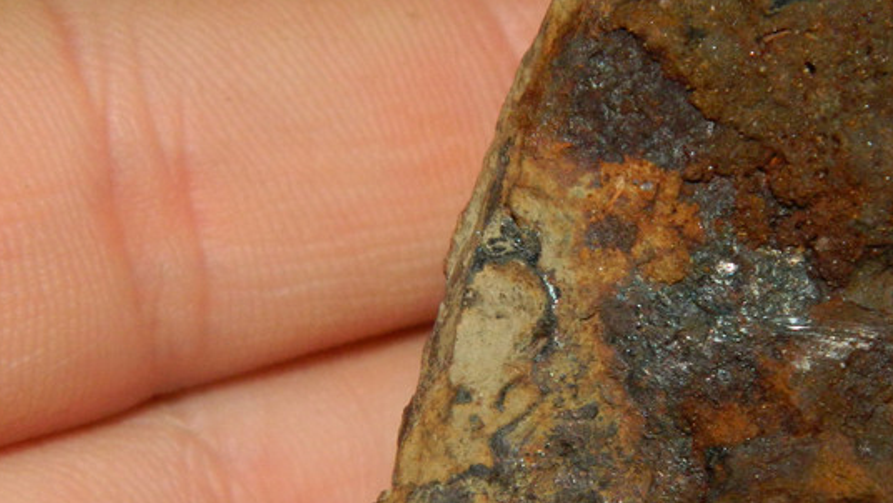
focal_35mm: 182
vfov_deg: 6.7
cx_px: 692
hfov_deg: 11.8
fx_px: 4311
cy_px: 358
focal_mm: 15.1
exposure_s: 1/50
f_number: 11.9
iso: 200
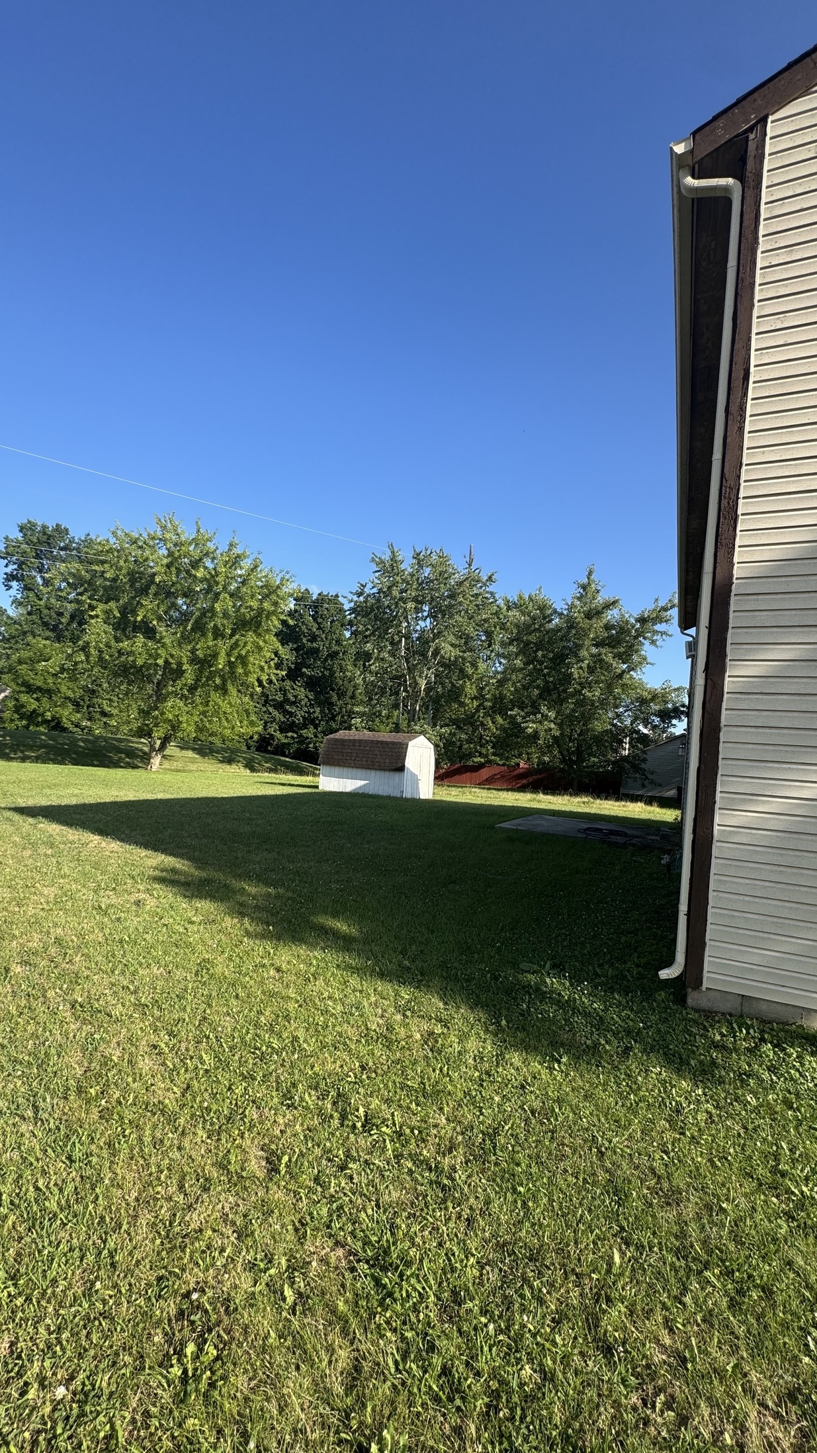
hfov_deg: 67.1
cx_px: 398
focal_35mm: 16
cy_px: 758
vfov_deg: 99.3
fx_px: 616
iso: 50
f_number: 2.2
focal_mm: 2.22
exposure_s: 1/831
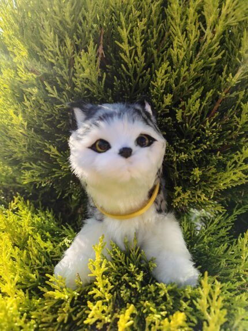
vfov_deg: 71.6
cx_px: 124
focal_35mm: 24
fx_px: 229
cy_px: 166
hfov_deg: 56.8
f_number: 1.9
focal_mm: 6.12
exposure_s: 1/310
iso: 50
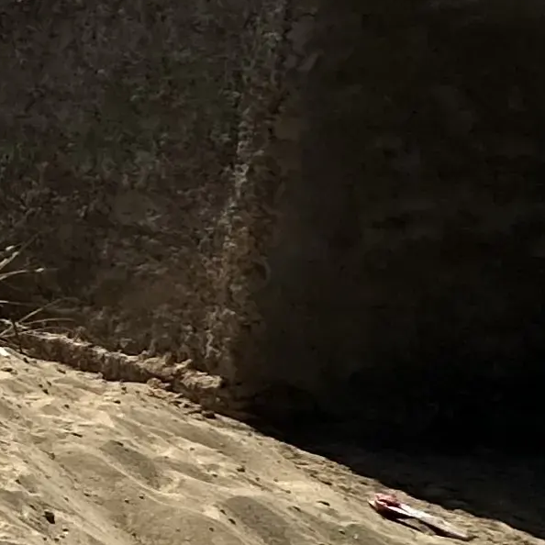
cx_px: -1226
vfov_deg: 20.3
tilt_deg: -7.3
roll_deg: -1.5
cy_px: 87
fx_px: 1496
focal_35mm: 84
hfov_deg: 10.5
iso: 50
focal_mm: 2.22
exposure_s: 1/4132
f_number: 2.2
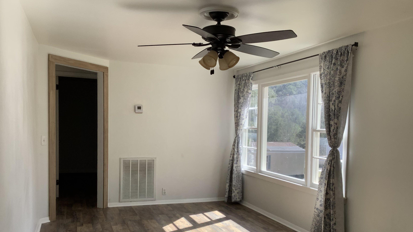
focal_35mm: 34
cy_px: 151
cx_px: 207
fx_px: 372
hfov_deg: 58.0
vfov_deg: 34.4
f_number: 2.4
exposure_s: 1/200
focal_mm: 3.3
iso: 25
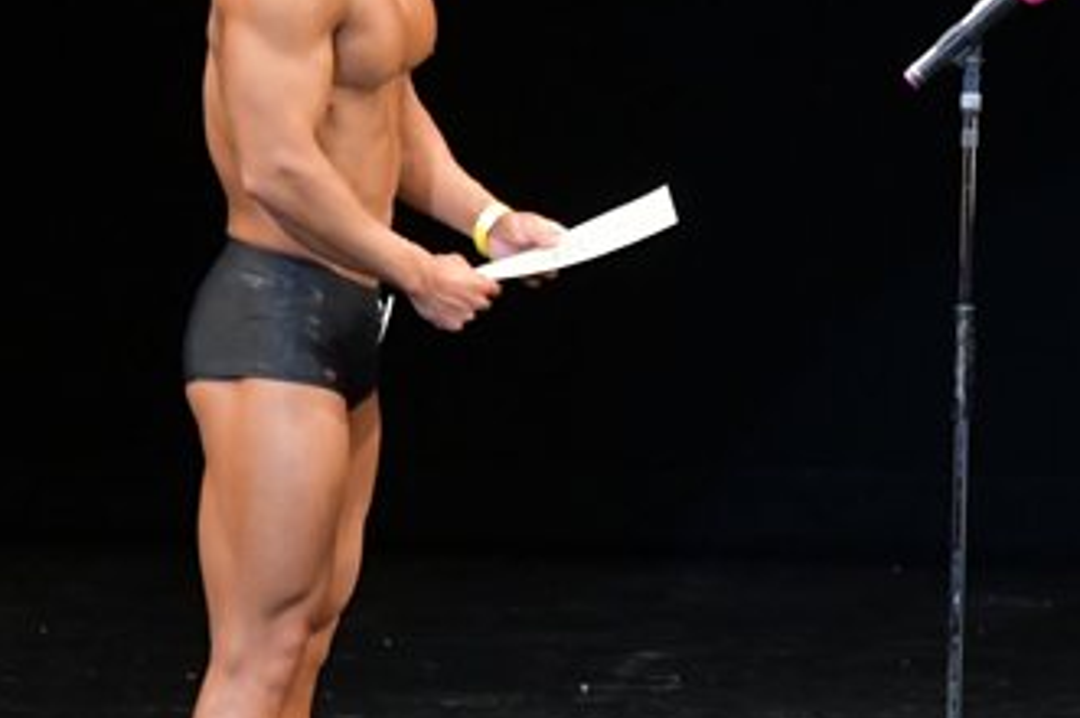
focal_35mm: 632
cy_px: 379
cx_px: 896
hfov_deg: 3.3
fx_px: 18941
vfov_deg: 2.2
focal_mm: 180
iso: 3200
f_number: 5.6
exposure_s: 1/400
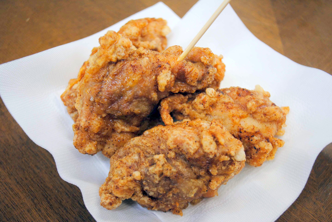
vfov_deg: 34.3
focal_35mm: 39
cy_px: 111
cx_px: 166
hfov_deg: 49.5
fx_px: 360
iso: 200
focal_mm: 26
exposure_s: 1/30
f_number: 4.2
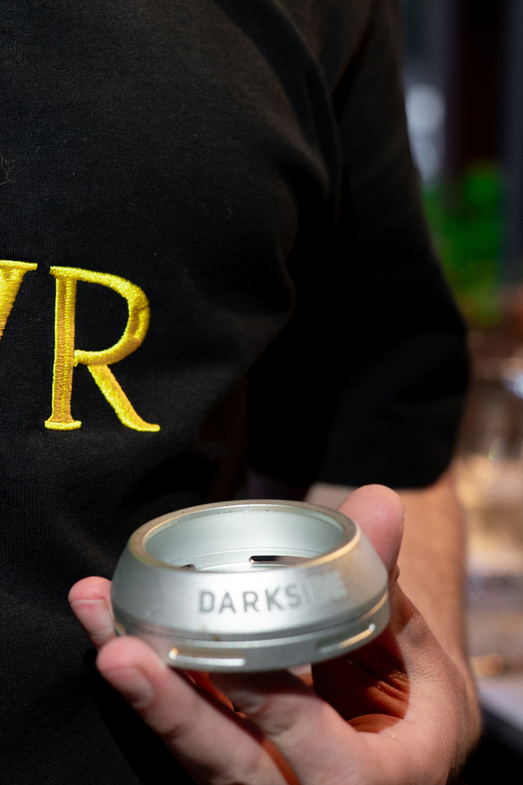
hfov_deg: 16.1
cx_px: 3
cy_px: 236
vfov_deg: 24.3
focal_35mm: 83
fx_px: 1809
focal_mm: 40
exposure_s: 1/125
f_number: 3.2
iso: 1250
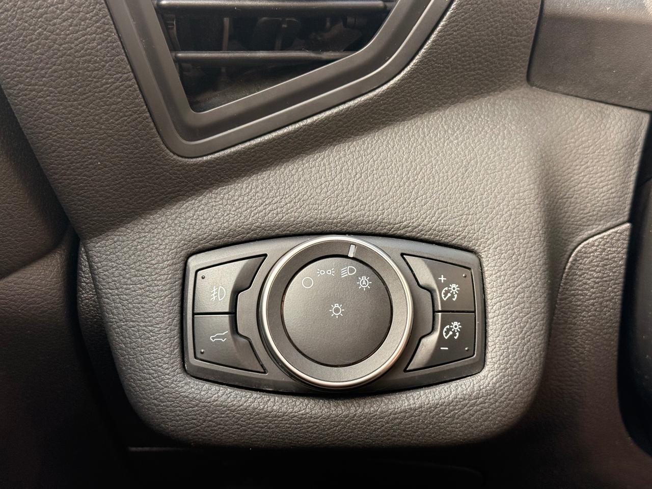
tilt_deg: -20.0
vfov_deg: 30.3
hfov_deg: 39.7
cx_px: 326
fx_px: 904
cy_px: 244
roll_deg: -3.2
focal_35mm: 48
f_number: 1.78
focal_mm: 6.76
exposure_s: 1/168
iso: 200
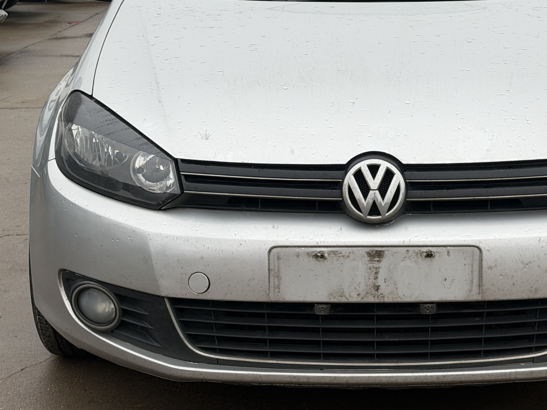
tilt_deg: -9.2
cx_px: 367
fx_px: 1343
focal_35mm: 85
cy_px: 109
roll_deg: +0.1
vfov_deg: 17.3
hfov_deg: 22.9
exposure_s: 1/885
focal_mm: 6.76
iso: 64
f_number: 1.78
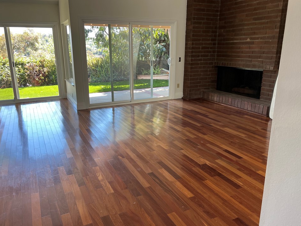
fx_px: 243
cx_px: 144
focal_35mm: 28
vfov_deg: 49.7
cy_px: 112
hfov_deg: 63.4
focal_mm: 5.7
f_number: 1.5
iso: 80
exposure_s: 1/121
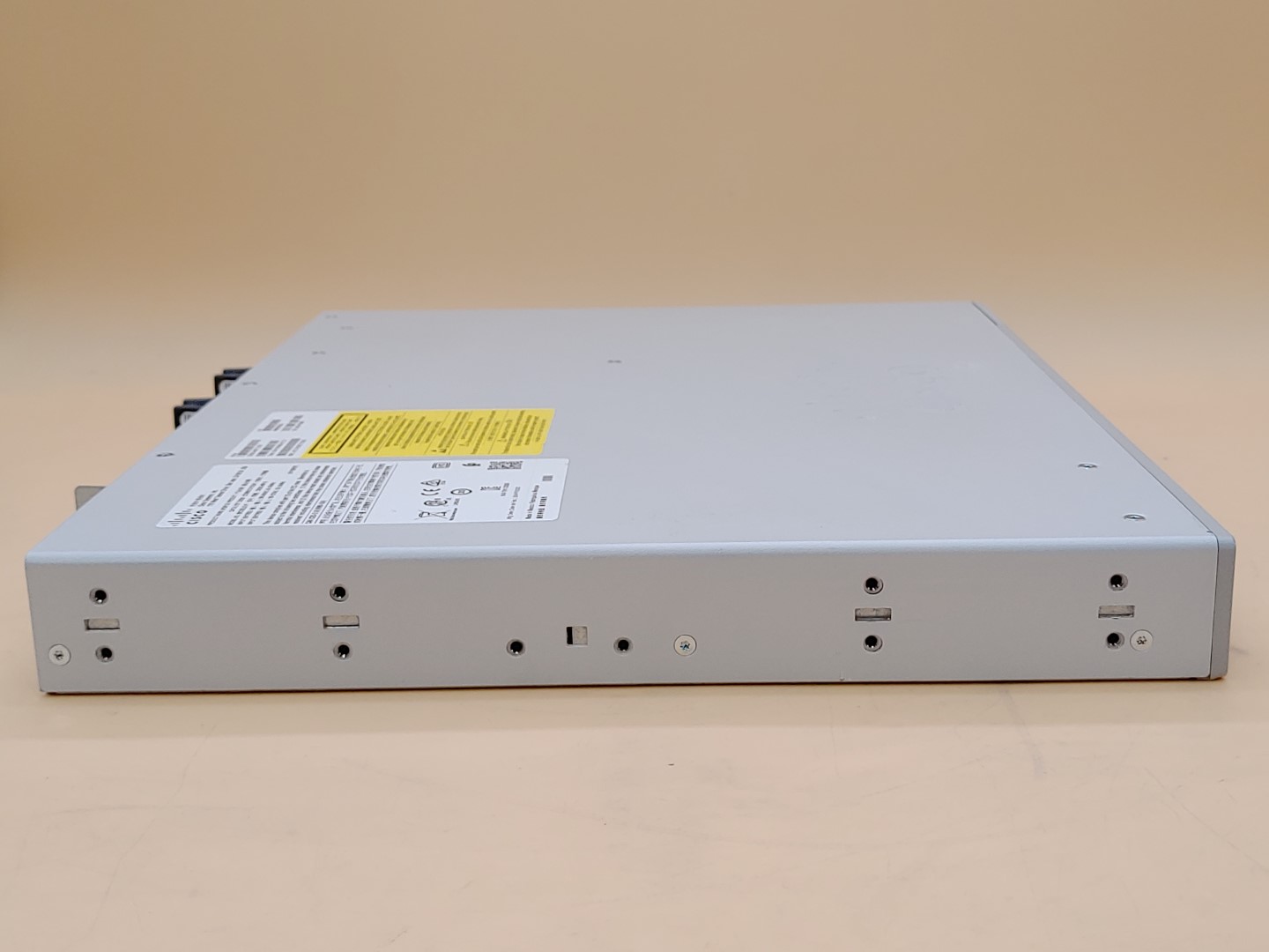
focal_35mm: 44
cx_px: 634
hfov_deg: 42.9
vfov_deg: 32.9
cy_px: 476
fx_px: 1613
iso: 50
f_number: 1.8
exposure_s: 1/107
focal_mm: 4.36
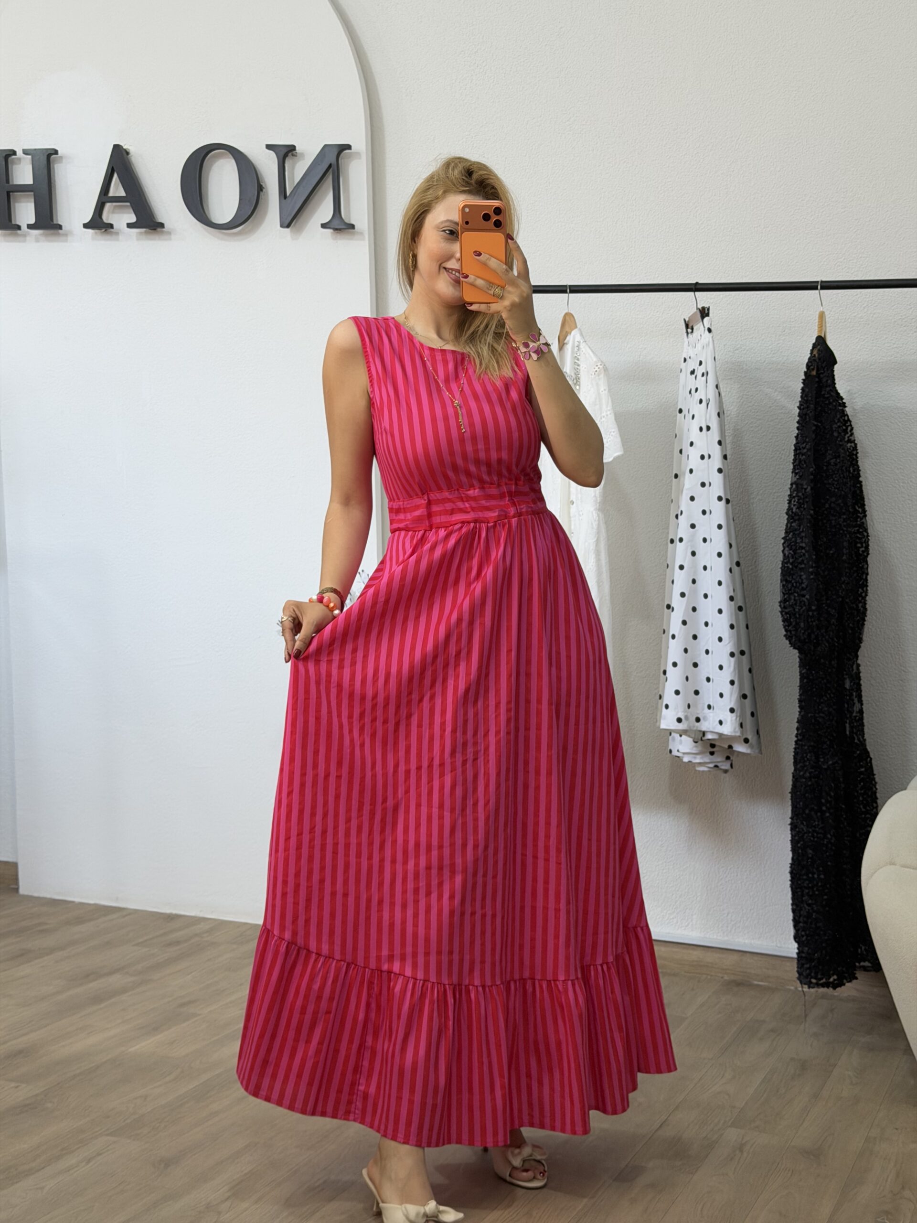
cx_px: 458
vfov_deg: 39.7
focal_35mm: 48
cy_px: 612
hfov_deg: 30.3
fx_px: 1695
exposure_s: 1/96
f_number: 1.78
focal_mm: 6.76
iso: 64
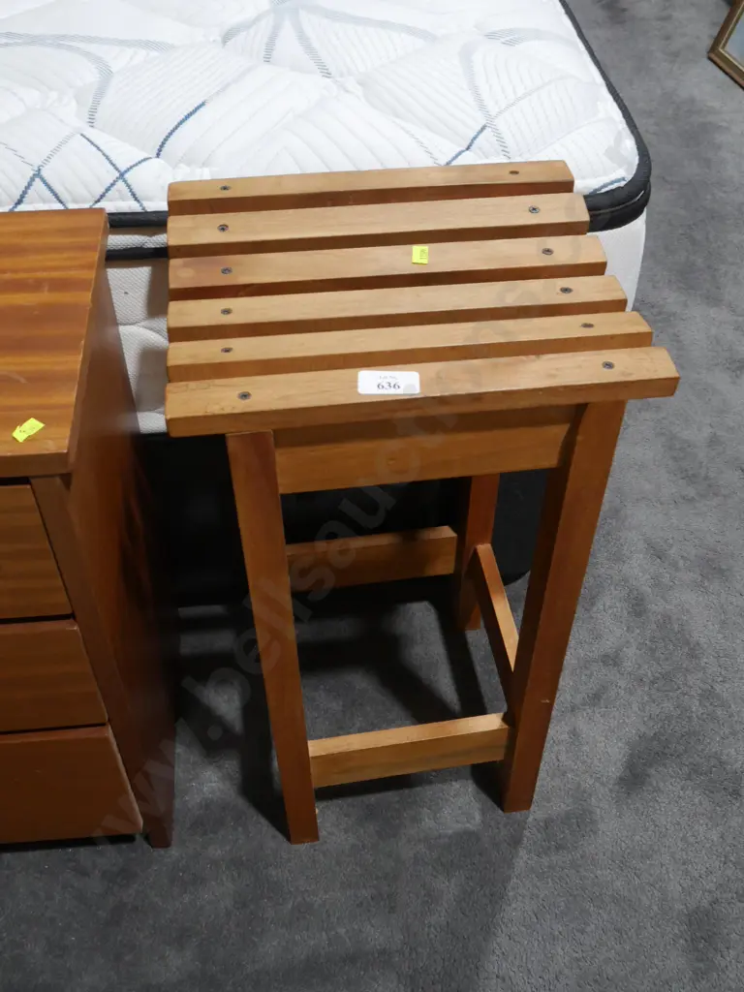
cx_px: 372
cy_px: 496
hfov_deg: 41.8
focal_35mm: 34
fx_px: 974
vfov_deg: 54.0
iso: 1250
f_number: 9
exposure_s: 1/60
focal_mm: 17
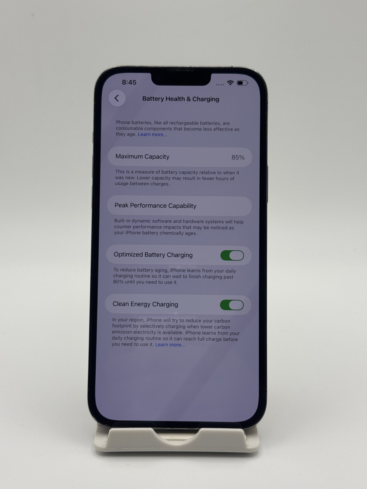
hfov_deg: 30.3
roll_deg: +0.2
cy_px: 244
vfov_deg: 39.7
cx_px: 184
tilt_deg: -18.4
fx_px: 679
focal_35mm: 48
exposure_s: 1/1458
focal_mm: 6.76
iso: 64
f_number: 1.78
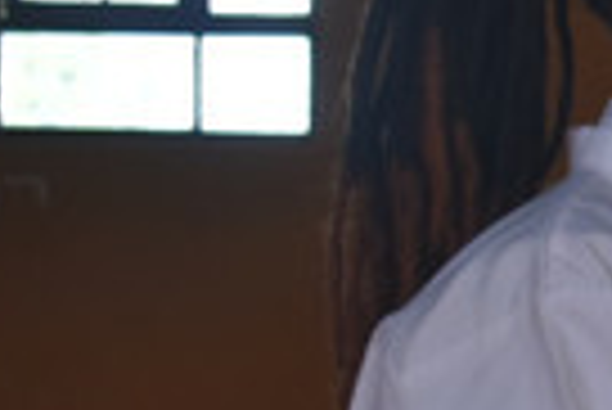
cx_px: 1336
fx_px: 3370
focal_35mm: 198
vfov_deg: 6.9
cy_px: 412
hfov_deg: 9.5
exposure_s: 1/250
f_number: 4.2
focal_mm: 28
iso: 560
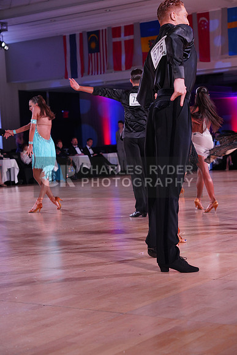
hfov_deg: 18.7
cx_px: 118
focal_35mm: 73
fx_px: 720
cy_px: 178
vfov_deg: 27.7
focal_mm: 73
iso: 2000
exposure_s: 1/200
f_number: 5
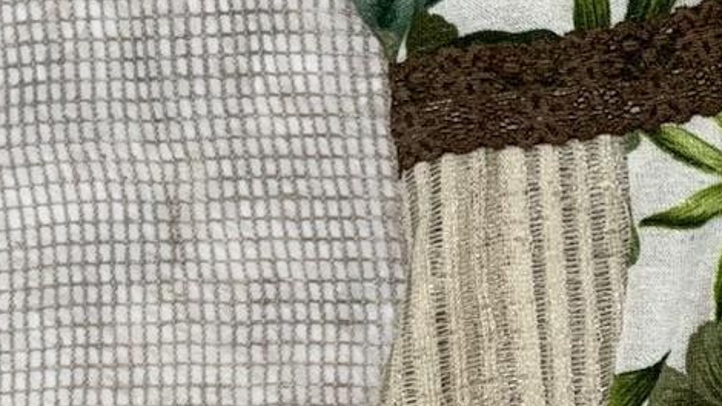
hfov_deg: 17.2
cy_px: 338
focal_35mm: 114
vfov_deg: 10.6
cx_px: 1038
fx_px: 2182
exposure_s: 1/60
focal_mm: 6.76
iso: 80
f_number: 1.78
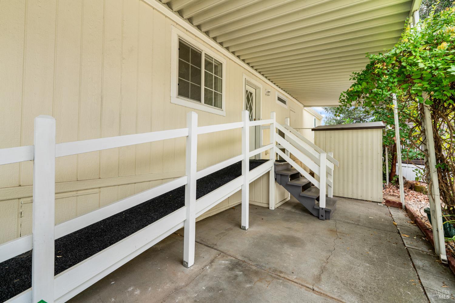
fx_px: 177
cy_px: 152
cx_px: 228
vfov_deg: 81.2
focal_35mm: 14
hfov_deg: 104.3
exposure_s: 1/50
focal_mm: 14
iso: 200
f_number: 10
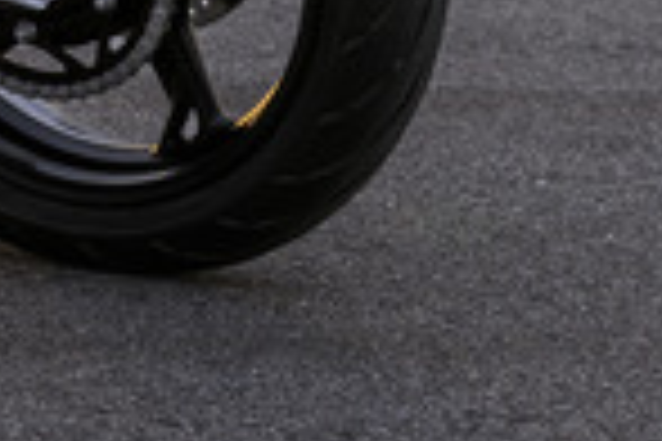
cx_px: -621
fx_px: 6197
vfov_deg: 4.0
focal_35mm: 337
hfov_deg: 6.0
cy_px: -522
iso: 200
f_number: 4.5
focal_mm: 61
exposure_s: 1/40
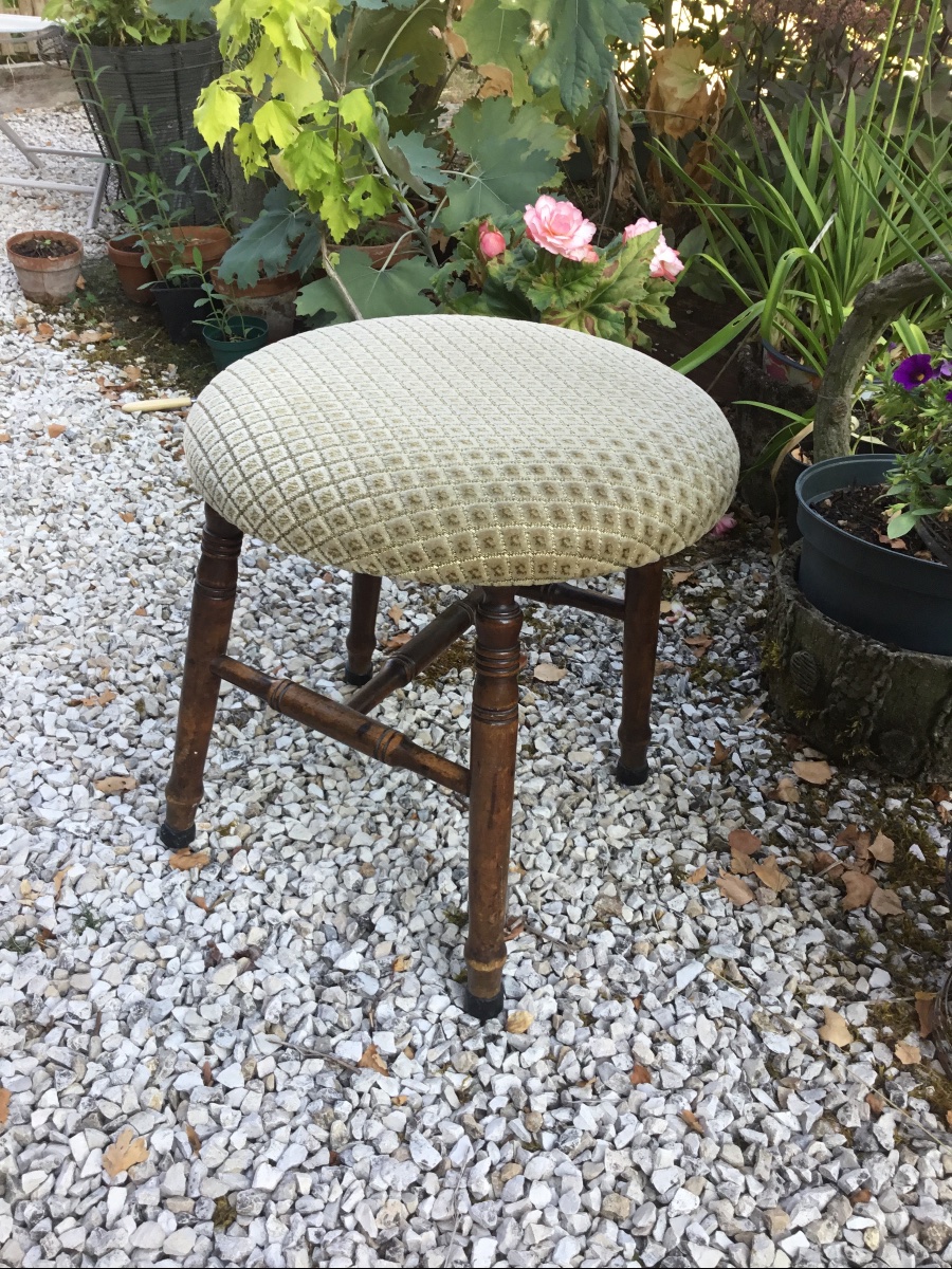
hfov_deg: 45.4
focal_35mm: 31
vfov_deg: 58.4
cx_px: 476
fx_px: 1137
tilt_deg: -30.1
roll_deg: +0.2
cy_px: 634
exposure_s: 1/100
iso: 40
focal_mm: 3.3
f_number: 2.4
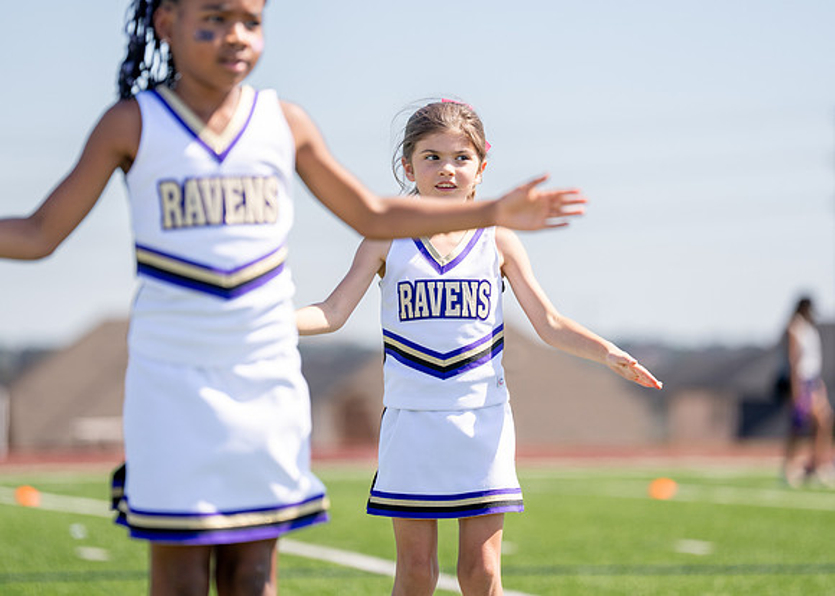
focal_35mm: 196
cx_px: 439
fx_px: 4643
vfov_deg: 7.3
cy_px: 282
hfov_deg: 10.3
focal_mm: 162
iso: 200
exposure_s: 1/2500
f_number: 2.8
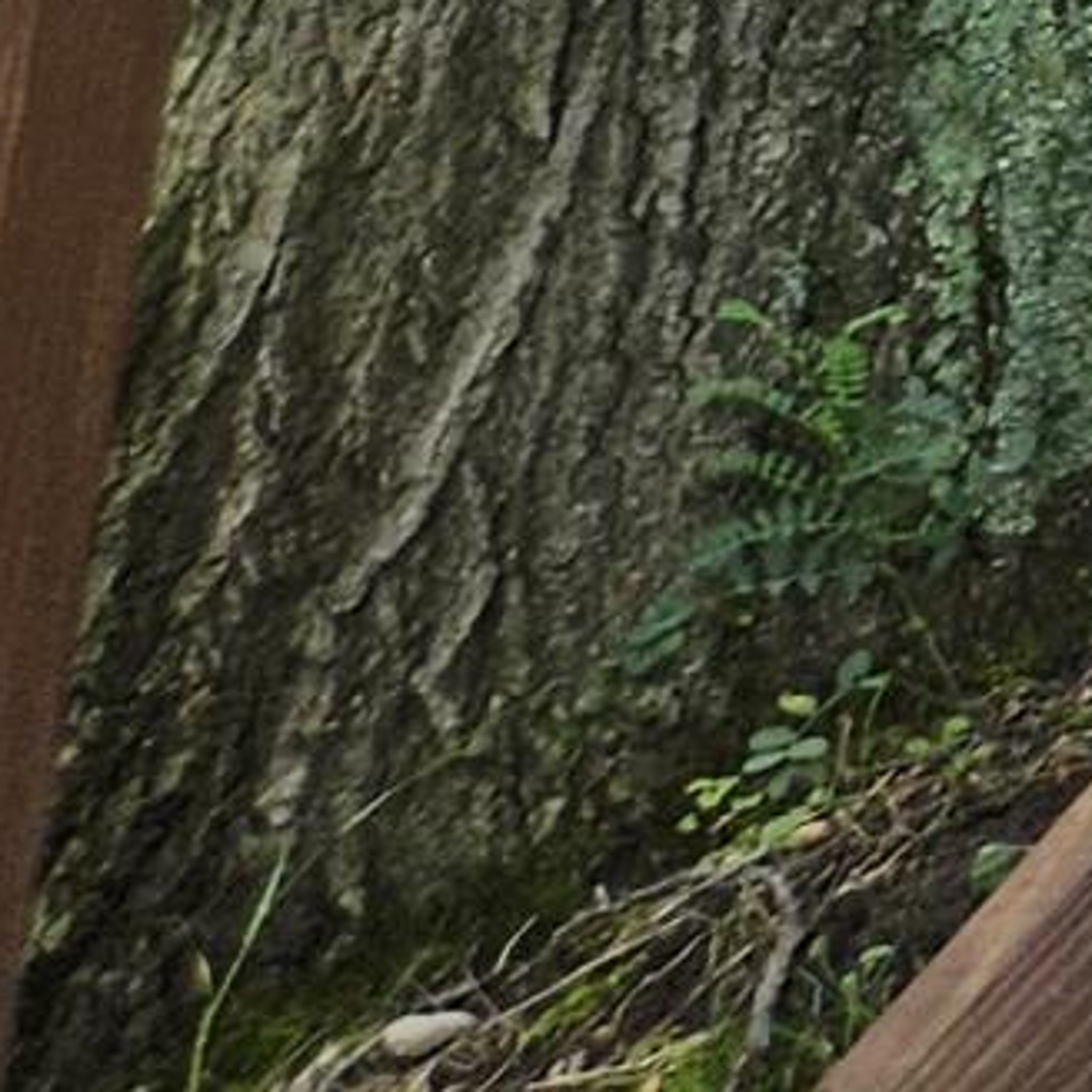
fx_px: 6638
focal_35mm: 186
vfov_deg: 8.0
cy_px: -2191
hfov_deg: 7.0
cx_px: 4485
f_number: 1.8
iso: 25
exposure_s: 1/324
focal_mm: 5.4
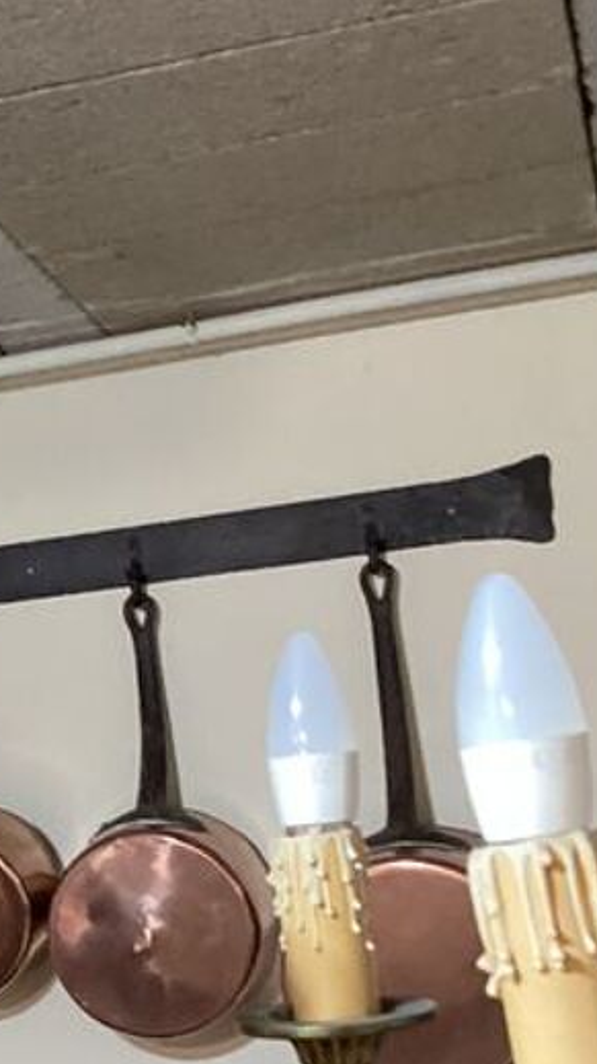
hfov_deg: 13.3
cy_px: 827
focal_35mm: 87
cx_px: -220
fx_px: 2451
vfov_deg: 24.1
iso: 250
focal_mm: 3.3
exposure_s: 1/40
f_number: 2.4
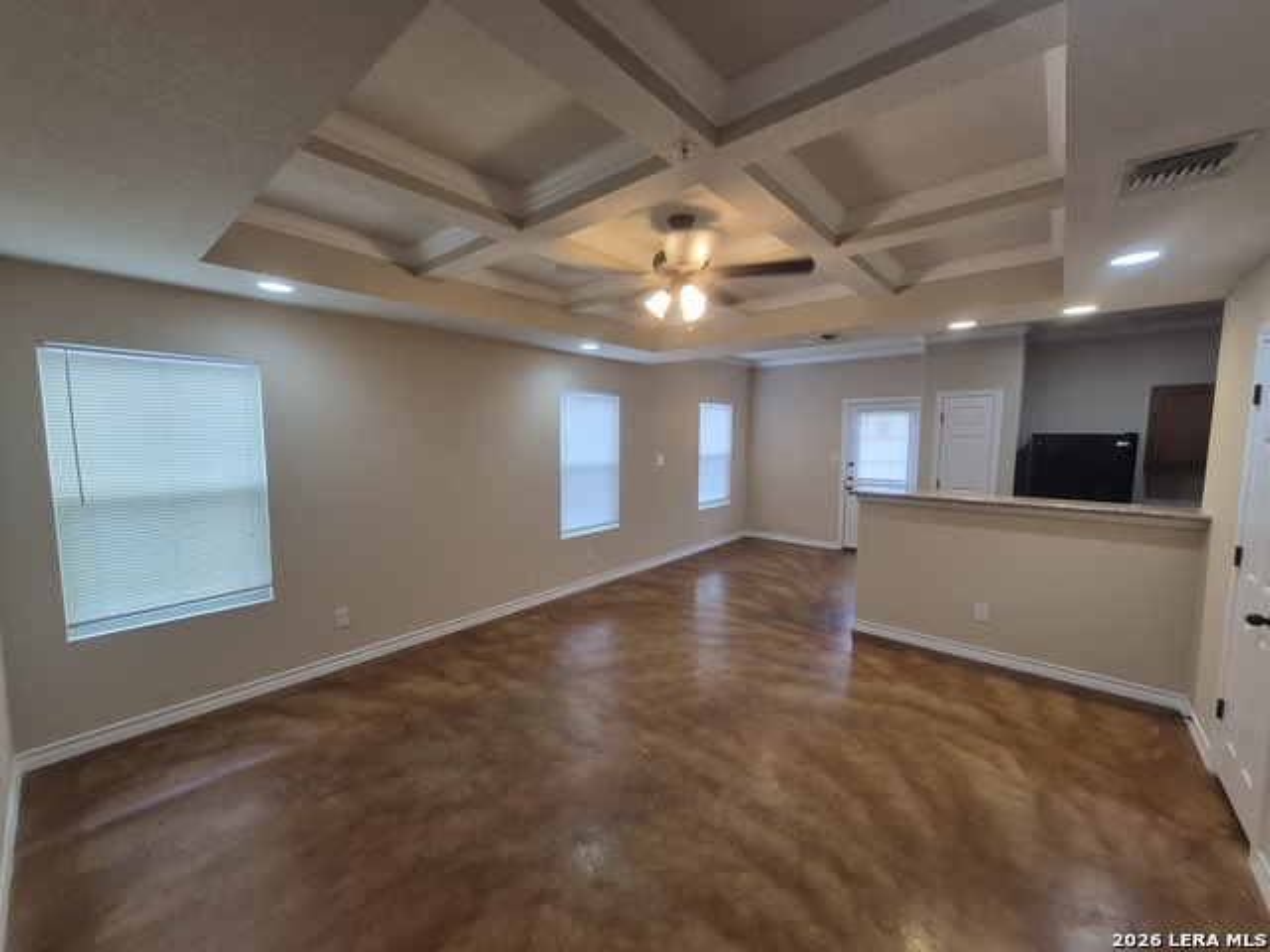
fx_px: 477
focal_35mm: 13
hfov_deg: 106.2
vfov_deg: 89.9
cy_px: 476
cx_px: 635
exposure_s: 1/60
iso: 125
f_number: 2.2
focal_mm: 1.74
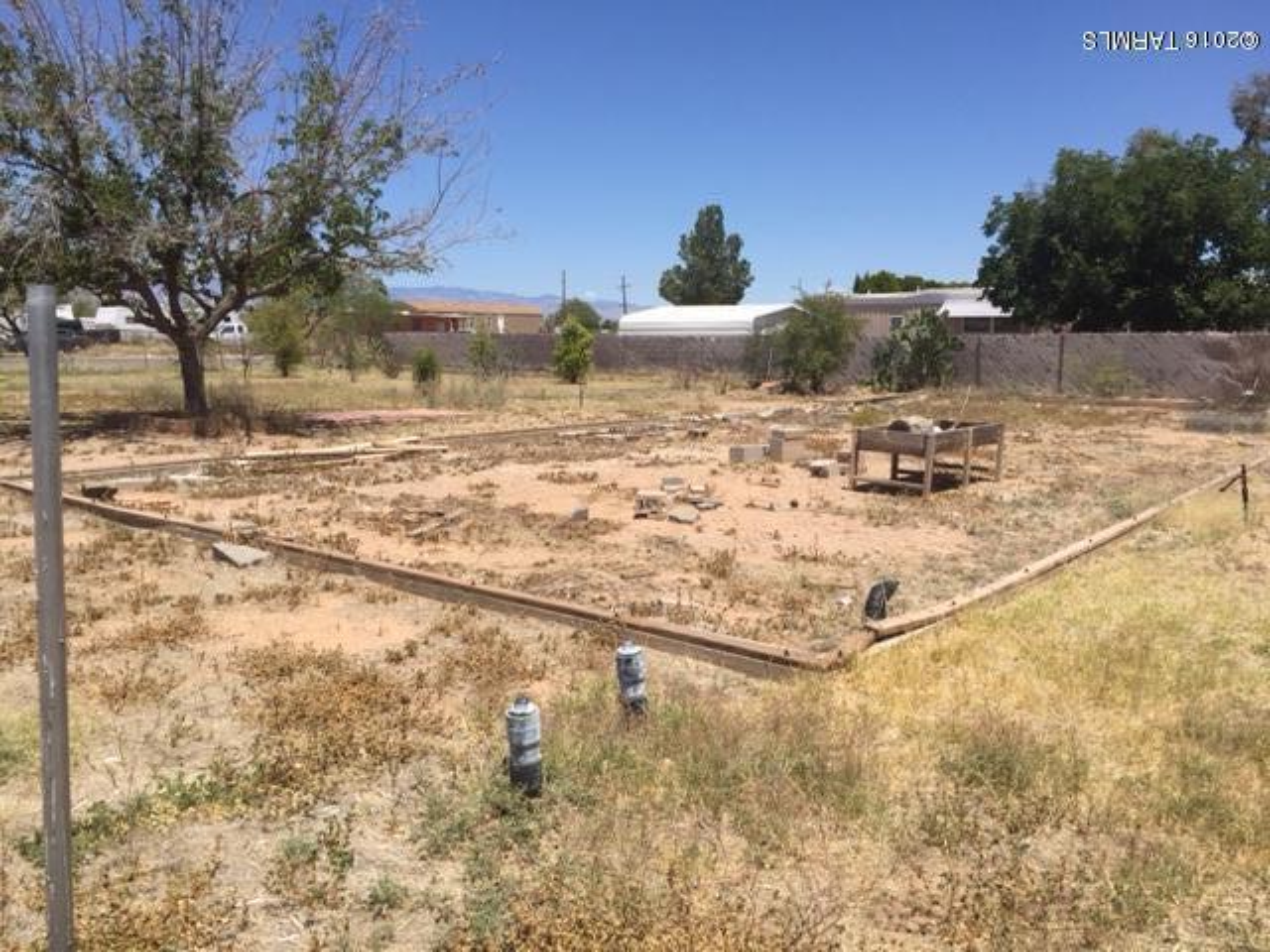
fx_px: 1064
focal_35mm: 29
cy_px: 476
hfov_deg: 61.7
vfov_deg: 48.2
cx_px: 635
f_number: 2.2
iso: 32
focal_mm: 4.15
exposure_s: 1/3049
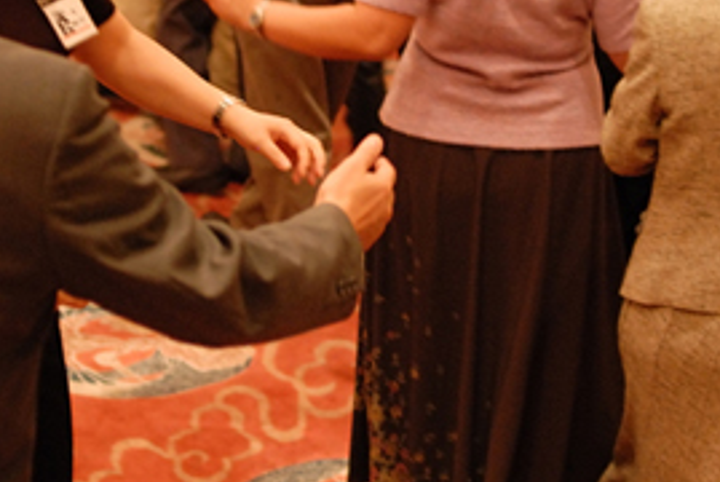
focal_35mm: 100
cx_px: 321
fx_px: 2002
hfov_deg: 20.4
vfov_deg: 13.7
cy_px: 103
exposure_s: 1/80
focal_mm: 28
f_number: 2
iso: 800
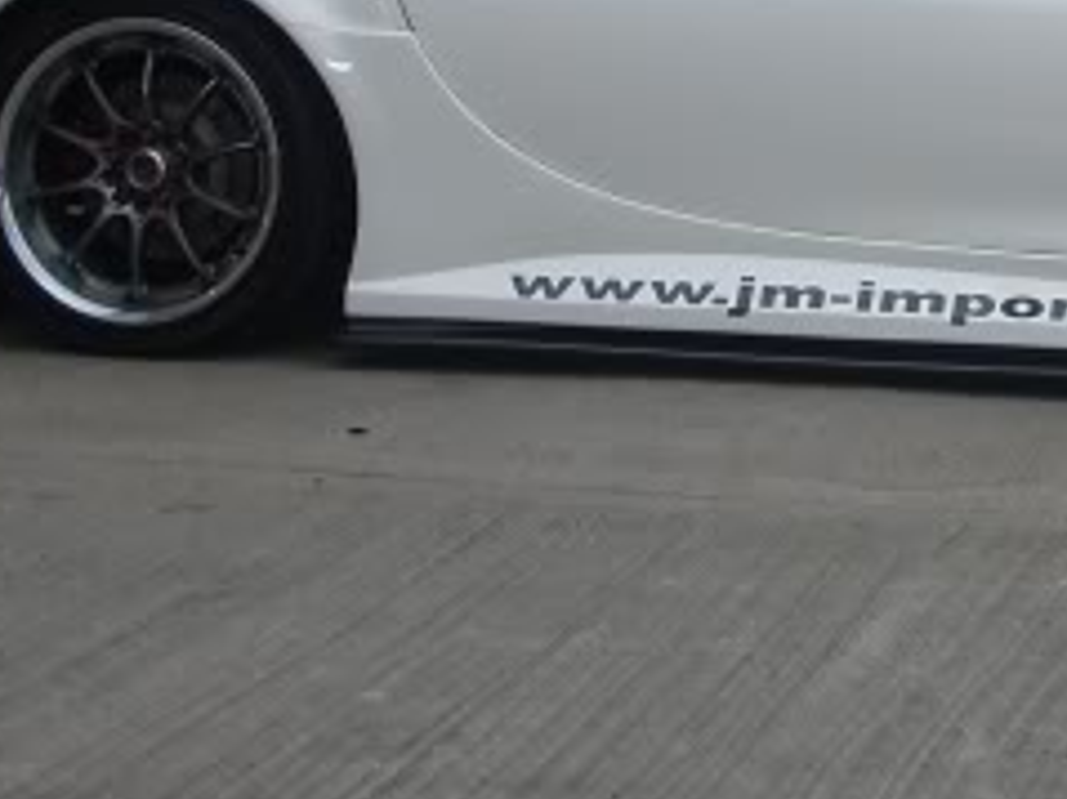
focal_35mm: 110
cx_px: 862
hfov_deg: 17.7
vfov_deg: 13.3
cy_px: 13
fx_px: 3389
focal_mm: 6.8
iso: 80
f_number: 2.8
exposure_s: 1/250
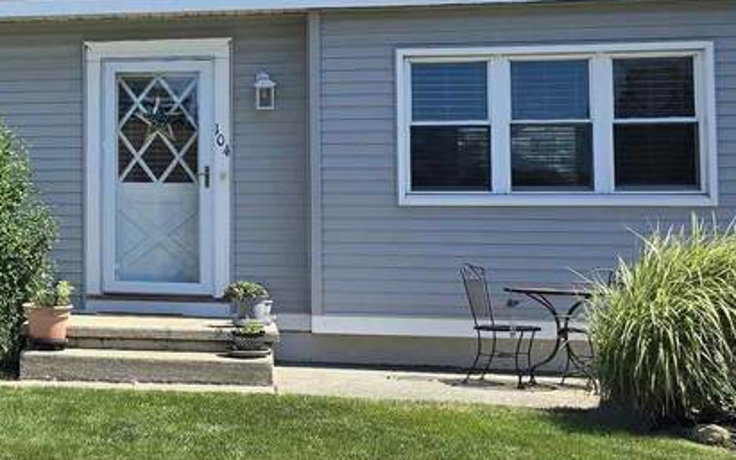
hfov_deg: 24.4
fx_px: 1525
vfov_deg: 17.1
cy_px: 138
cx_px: -161
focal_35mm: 76
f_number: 1.7
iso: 12
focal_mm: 6.3
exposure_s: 1/796
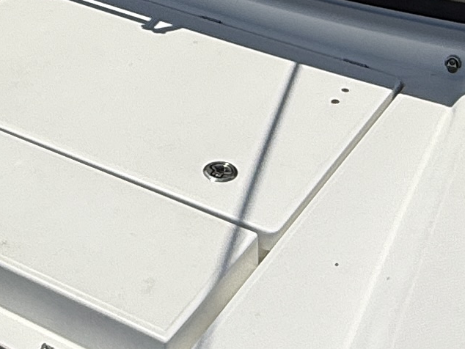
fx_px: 1196
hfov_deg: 21.9
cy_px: -92
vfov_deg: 15.8
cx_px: 137
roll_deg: +0.0
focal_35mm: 89
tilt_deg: -20.9
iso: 40
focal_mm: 2.22
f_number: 2.2
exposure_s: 1/7634
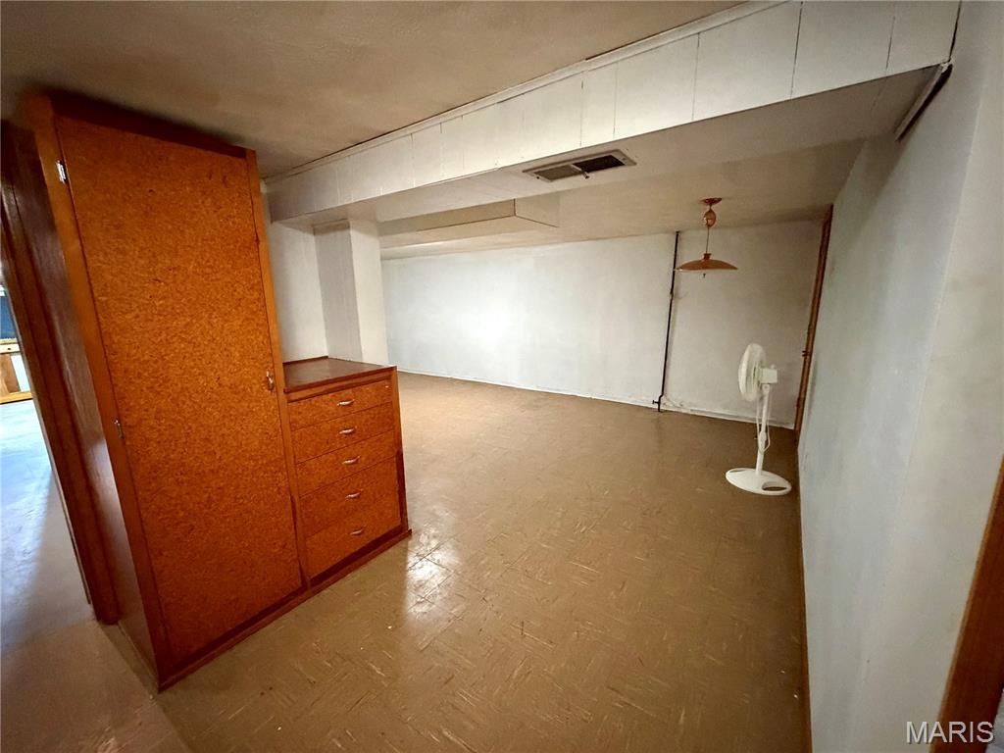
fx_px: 406
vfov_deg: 85.7
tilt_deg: -10.2
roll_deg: +2.7
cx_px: 502
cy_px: 376
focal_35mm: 14
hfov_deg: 102.1
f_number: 2.2
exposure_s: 1/40
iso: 1250
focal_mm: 2.22
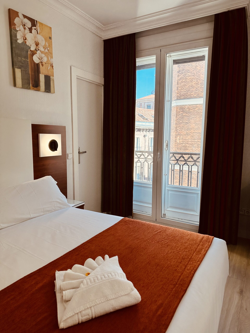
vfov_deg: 71.6
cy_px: 166
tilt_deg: -7.7
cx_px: 125
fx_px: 231
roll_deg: +0.1
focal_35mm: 24
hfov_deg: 56.8
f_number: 1.78
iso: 80
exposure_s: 1/501
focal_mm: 6.86
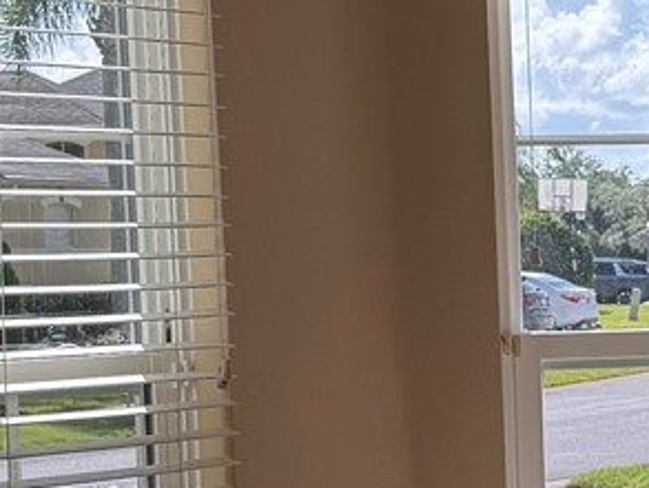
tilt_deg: -2.7
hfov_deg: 14.5
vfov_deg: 11.3
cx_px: 786
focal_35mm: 131
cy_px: 386
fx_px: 2457
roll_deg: +1.3
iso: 100
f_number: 1.78
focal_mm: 6.76
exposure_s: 1/1689
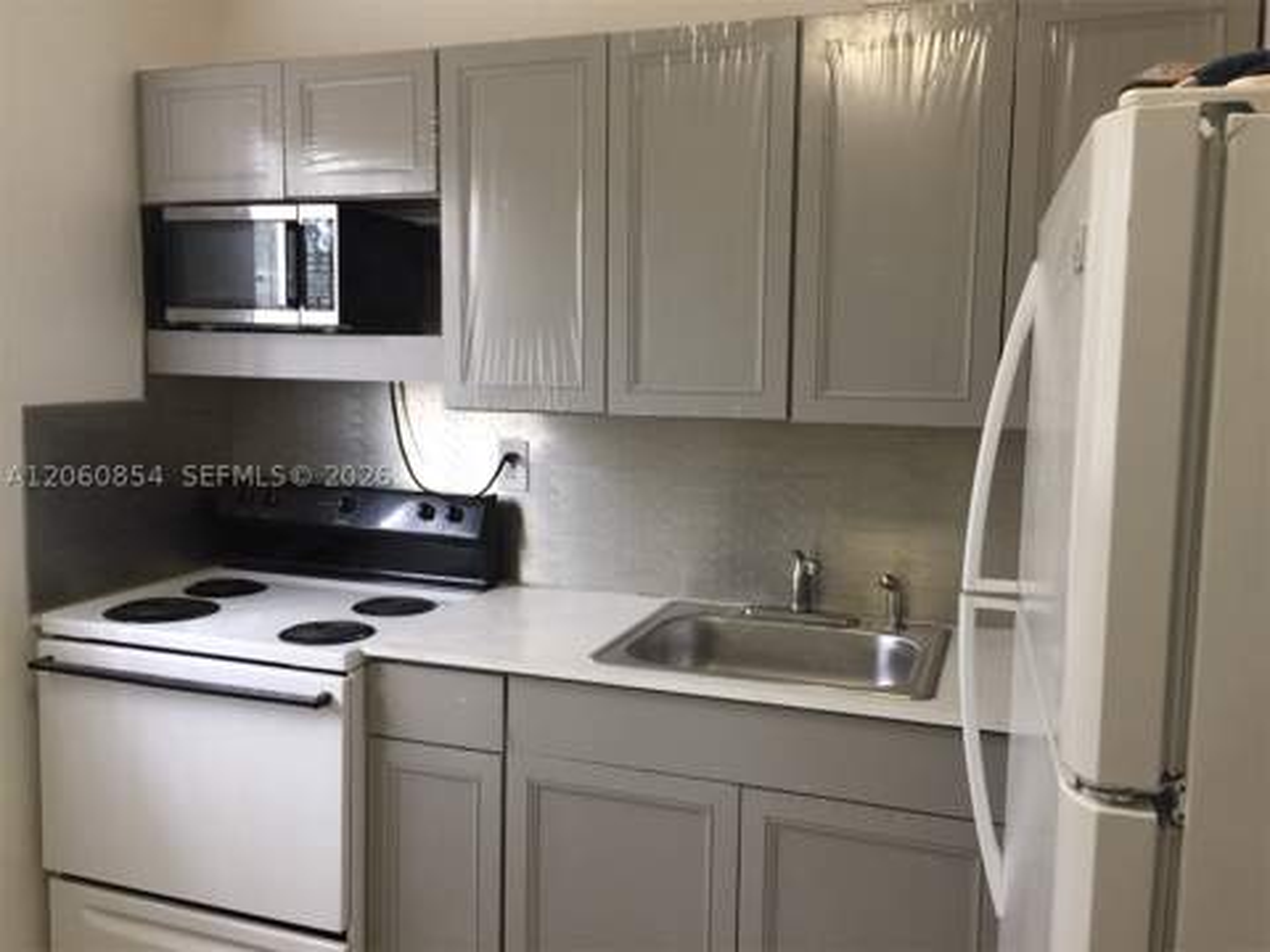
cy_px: 476
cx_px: 635
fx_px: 1064
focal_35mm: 29
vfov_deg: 48.2
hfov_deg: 61.7
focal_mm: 4.15
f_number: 2.2
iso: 32
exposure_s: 1/15
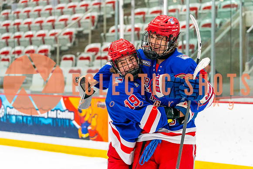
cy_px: 69
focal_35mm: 83
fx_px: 585
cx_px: 119
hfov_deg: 24.4
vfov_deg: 16.4
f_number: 2.8
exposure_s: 1/1250
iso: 3200
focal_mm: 70
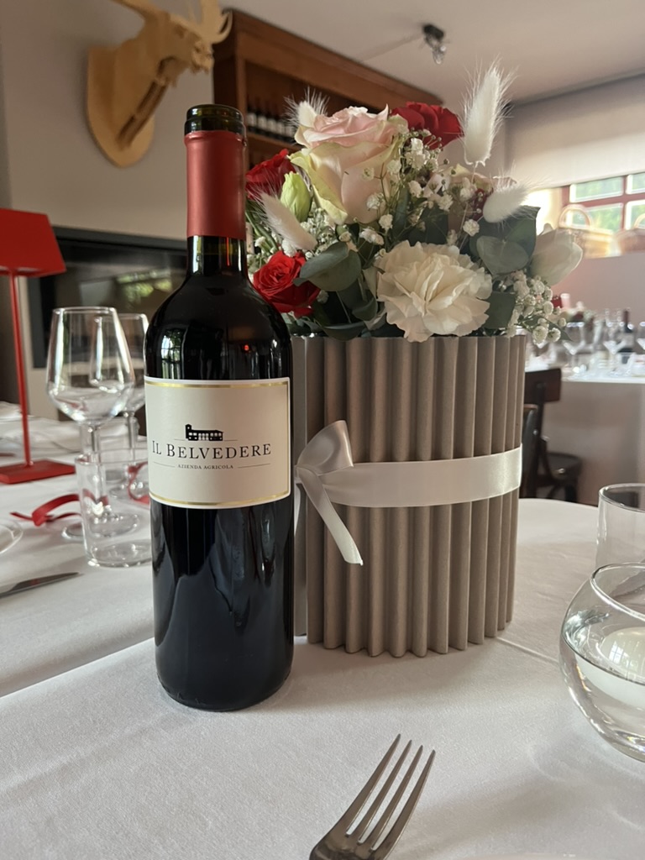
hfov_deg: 53.1
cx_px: 322
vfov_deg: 67.3
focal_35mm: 26
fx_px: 646
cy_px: 430
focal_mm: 5.1
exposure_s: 1/50
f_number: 1.6
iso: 250
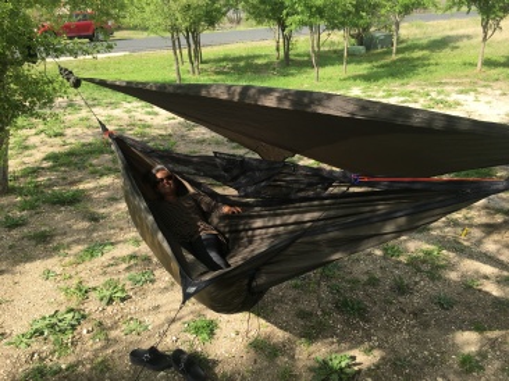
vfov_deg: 48.2
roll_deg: +3.3
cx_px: 254
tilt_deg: -25.7
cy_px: 190
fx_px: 426
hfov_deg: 61.7
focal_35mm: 29
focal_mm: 4.15
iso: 25
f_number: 2.2
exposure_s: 1/657
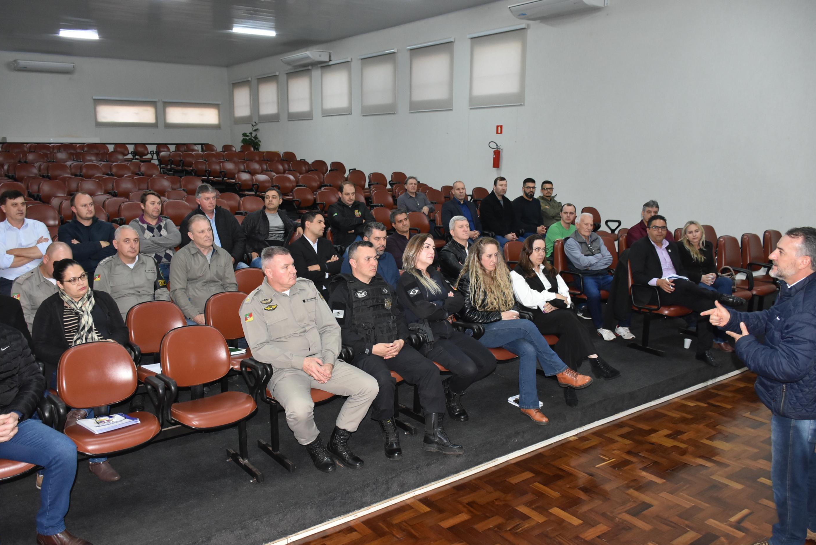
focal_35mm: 29
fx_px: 658
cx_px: 394
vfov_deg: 45.0
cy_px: 288
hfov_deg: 63.6
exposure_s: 1/60
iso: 1400
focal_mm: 18
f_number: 3.5
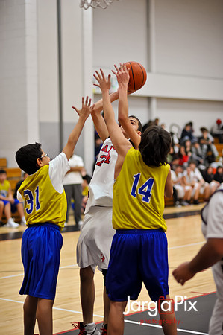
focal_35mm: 85
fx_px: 792
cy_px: 168
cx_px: 112
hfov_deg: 16.0
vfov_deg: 23.9
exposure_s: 1/500
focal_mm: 85
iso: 1400
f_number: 2
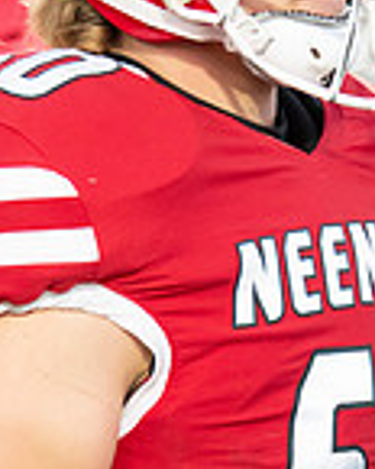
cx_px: 314
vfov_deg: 3.6
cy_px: 477
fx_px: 7533
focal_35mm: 543
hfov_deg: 2.9
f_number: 5.6
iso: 8000
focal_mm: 145
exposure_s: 1/640
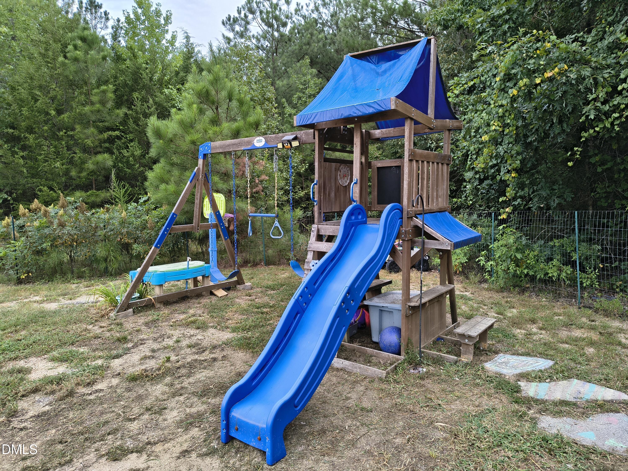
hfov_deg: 71.6
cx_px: 314
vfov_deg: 56.8
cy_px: 236
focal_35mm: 24
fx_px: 435
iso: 100
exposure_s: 1/265
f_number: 1.8
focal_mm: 5.56
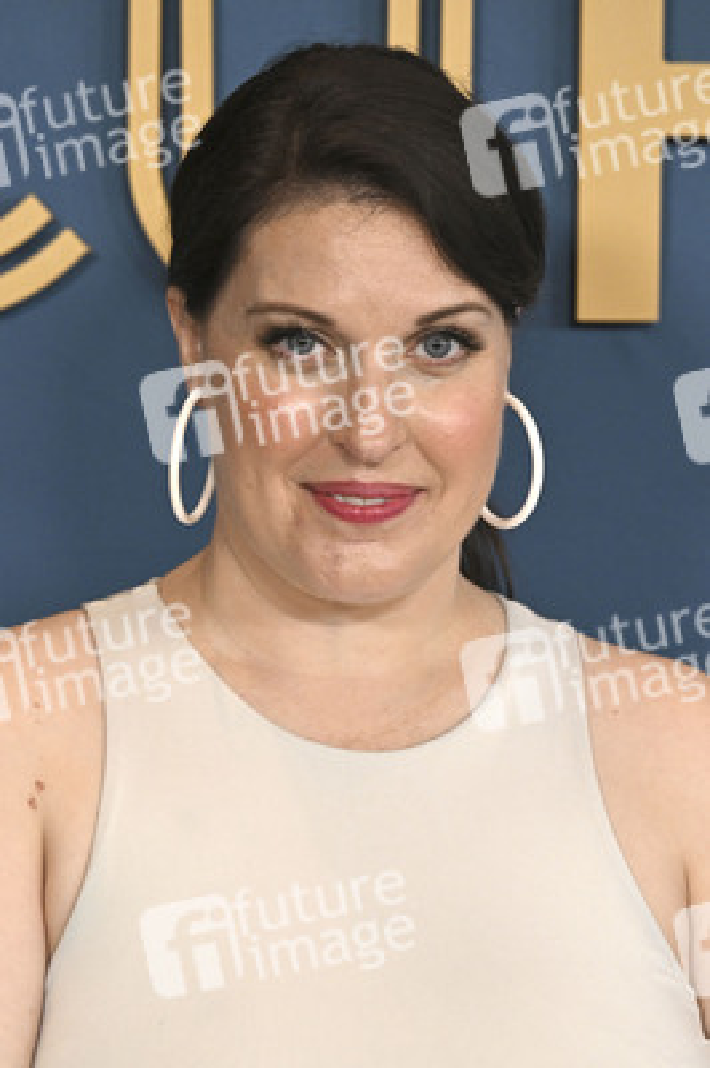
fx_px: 4000
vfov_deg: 15.2
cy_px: 534
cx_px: 355
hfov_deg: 10.1
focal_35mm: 135
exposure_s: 1/320
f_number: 5.6
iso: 2000
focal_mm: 135
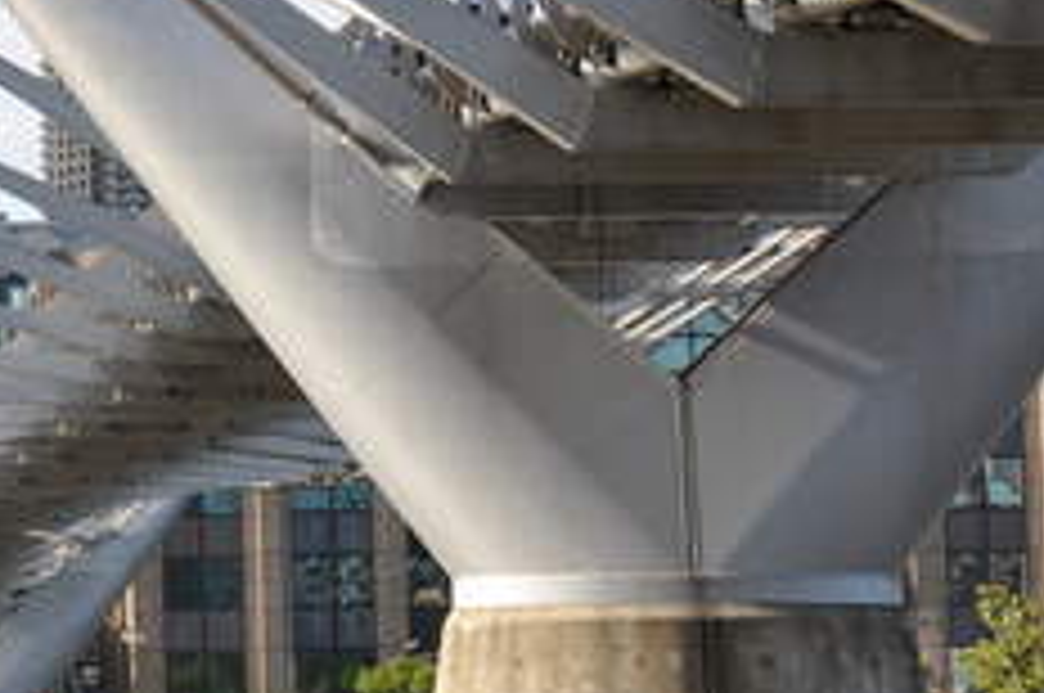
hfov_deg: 8.5
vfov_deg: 5.7
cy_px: 97
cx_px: -90
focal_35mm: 240
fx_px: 6950
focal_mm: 58
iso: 200
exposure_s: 1/320
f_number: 9
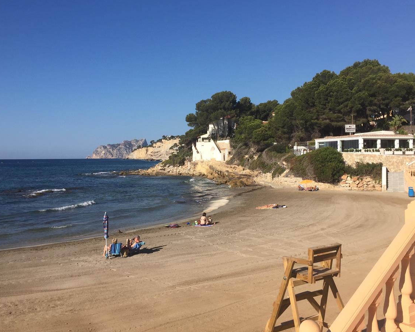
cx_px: 205
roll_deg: -0.9
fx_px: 430
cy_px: 150
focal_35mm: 35
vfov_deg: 42.2
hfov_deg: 51.5
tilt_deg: +1.8
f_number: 2.2
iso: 32
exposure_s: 1/2475
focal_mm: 4.15
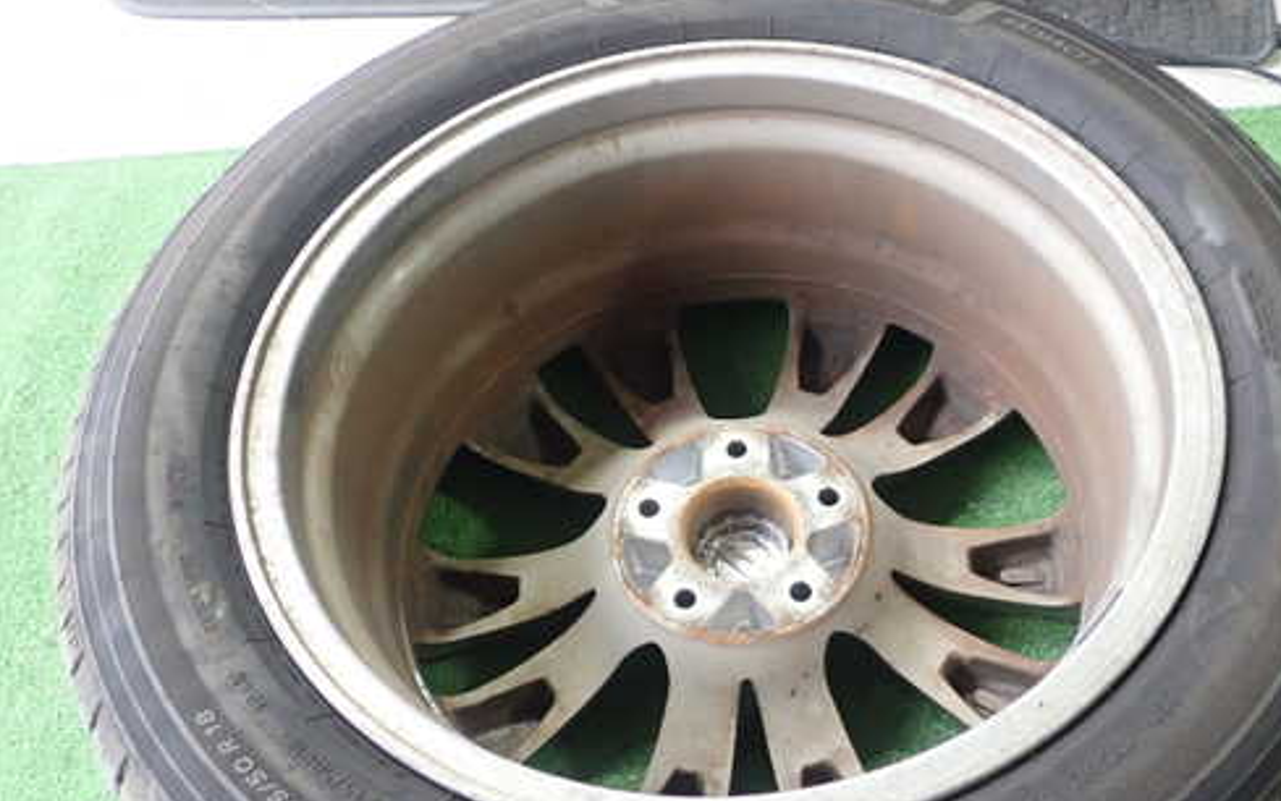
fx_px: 1362
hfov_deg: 50.2
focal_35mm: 39
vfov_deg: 32.6
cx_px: 739
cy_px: 500
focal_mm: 5.5
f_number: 2.3
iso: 640
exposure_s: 1/125
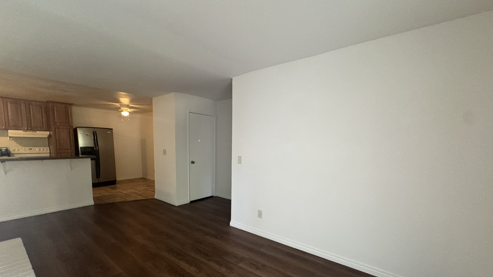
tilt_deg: -7.3
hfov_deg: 99.3
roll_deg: -2.4
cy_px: 169
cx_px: 240
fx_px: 209
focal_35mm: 16
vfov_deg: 66.3
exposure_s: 1/60
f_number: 2.2
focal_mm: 2.22
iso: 800
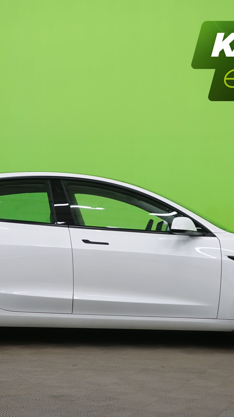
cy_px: 208
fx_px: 750
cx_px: 100
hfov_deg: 17.7
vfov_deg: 31.0
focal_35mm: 68
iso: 400
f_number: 4.5
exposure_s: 1/13
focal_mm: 43
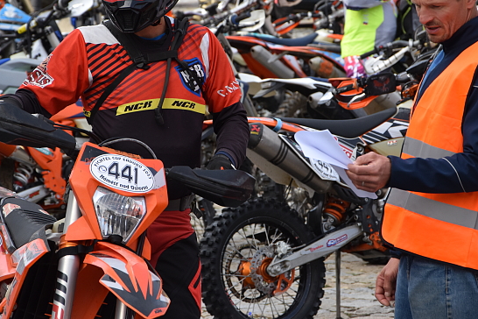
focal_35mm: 231
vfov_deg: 6.0
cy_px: 106
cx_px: 243
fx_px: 3063
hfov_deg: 8.9
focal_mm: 105
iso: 560
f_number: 5.6
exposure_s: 1/1000
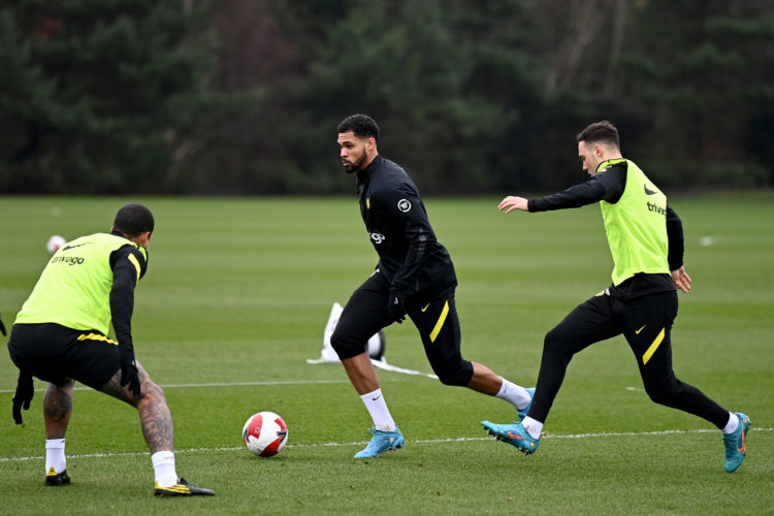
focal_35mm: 200
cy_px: 258
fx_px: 4300
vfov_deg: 6.9
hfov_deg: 10.3
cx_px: 387
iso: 800
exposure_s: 1/1600
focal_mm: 200
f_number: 2.8
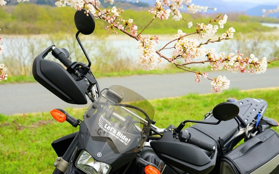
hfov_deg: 27.5
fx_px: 570
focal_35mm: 75
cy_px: 86
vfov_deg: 17.4
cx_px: 140
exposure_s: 1/1000
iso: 2000
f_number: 8
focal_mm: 73
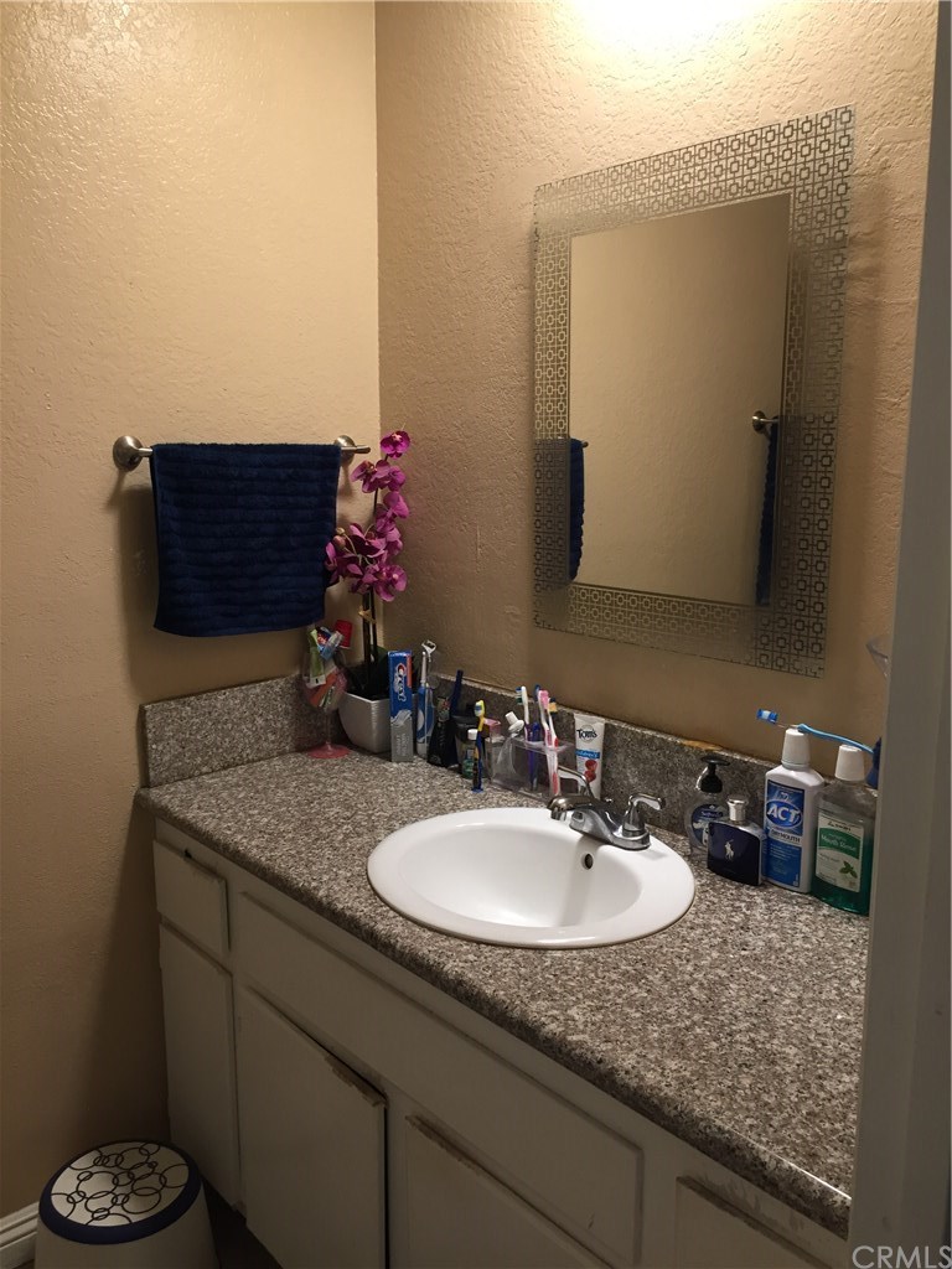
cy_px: 634
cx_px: 476
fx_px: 1063
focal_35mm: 29
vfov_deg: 61.7
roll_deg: +0.6
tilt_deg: -11.3
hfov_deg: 48.2
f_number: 2.2
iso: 64
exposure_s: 1/30
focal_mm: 4.15
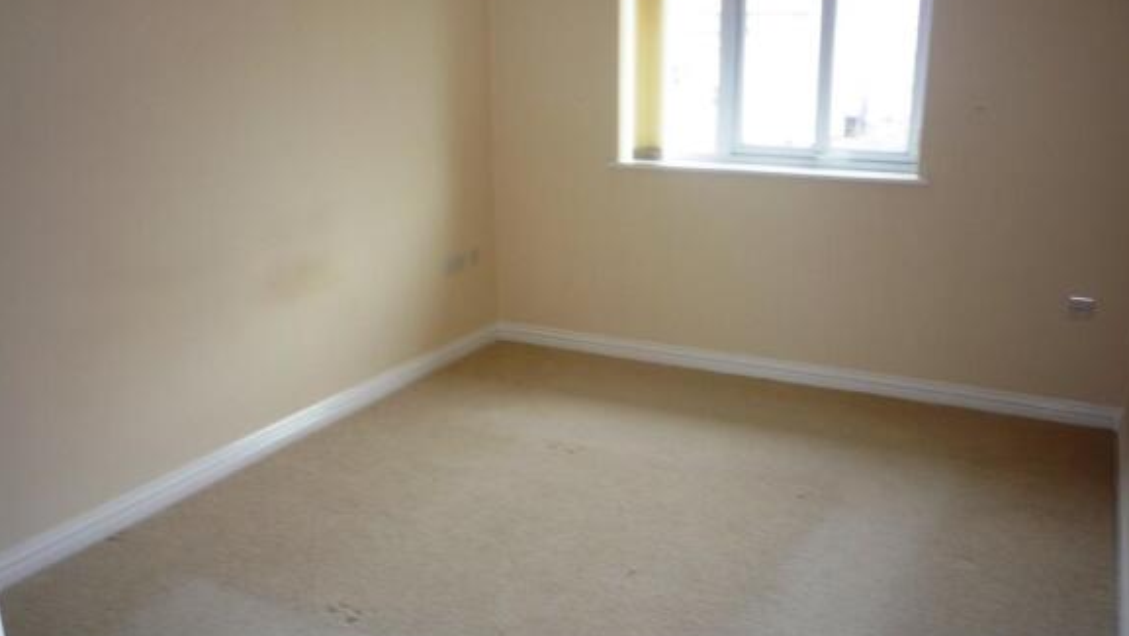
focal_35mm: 33
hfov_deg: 59.5
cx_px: 564
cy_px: 334
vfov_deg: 35.7
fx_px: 988
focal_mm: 5.2
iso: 100
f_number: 3.3
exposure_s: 1/30
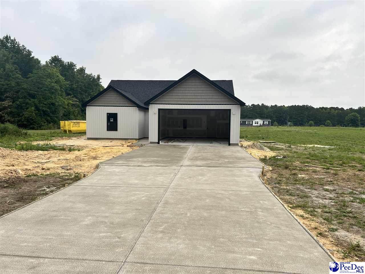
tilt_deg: -3.9
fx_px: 274
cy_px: 137
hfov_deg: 67.3
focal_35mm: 26
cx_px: 182
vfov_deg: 53.1
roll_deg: -1.0
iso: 50
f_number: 1.5
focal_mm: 5.7
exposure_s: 1/488
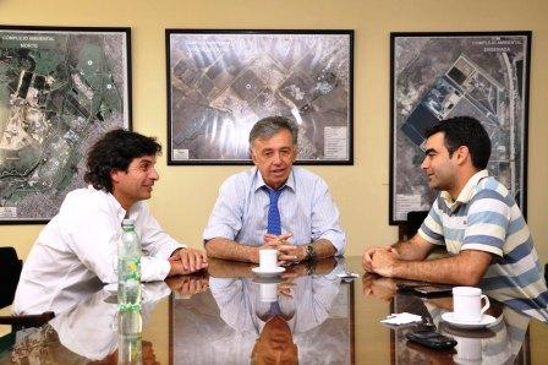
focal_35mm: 42
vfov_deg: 31.8
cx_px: 274
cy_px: 182
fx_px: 639
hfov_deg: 46.4
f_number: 5.6
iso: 800
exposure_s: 1/60
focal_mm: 28
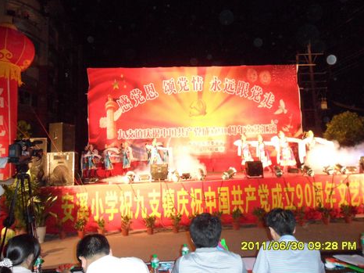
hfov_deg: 61.7
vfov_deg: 48.2
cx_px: 179
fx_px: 305
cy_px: 128
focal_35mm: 29
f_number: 3.5
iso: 640
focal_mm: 4.9
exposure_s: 1/45
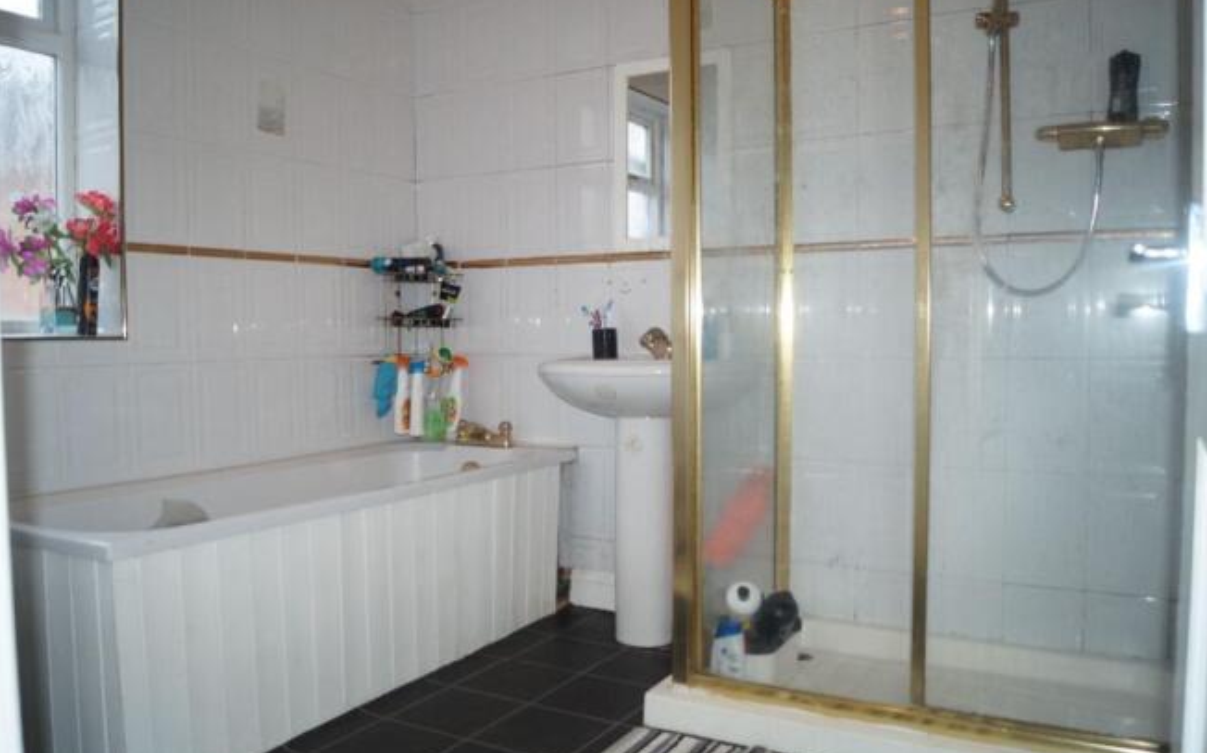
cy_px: 382
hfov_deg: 49.3
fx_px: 1315
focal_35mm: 40
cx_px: 602
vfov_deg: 32.0
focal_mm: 26
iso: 800
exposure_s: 1/160
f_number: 4.5
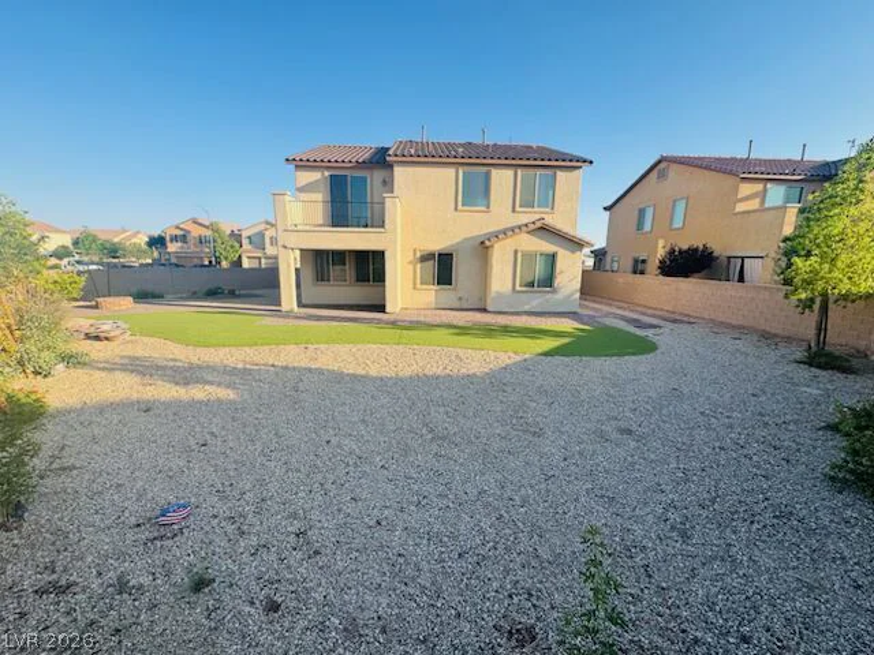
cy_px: 328
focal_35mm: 14
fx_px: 353
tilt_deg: -11.4
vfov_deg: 85.7
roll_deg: -1.5
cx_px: 437
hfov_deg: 102.1
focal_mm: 2.22
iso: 40
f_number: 2.2
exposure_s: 1/821
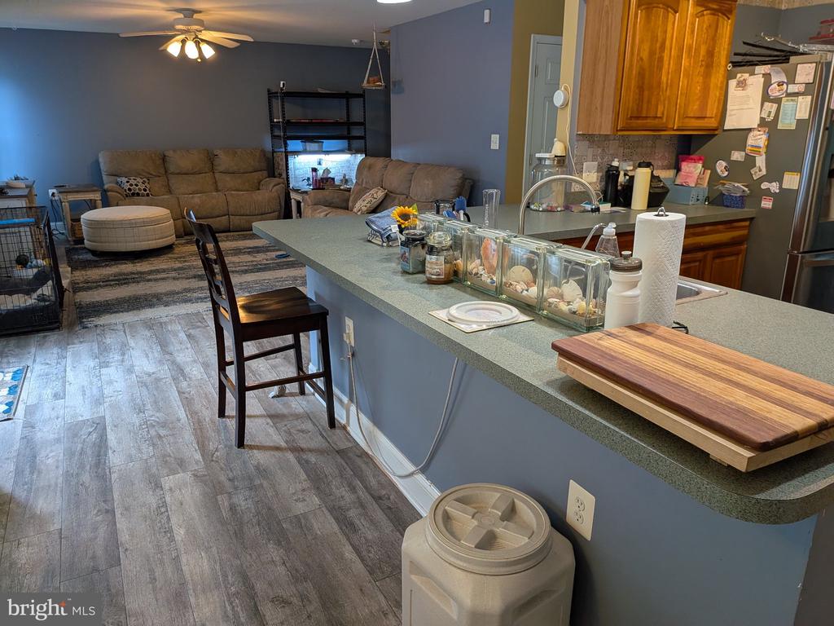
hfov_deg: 71.6
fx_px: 578
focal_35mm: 24
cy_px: 313
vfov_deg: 56.8
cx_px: 417
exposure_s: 1/120
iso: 180
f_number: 1.7
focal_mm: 4.53
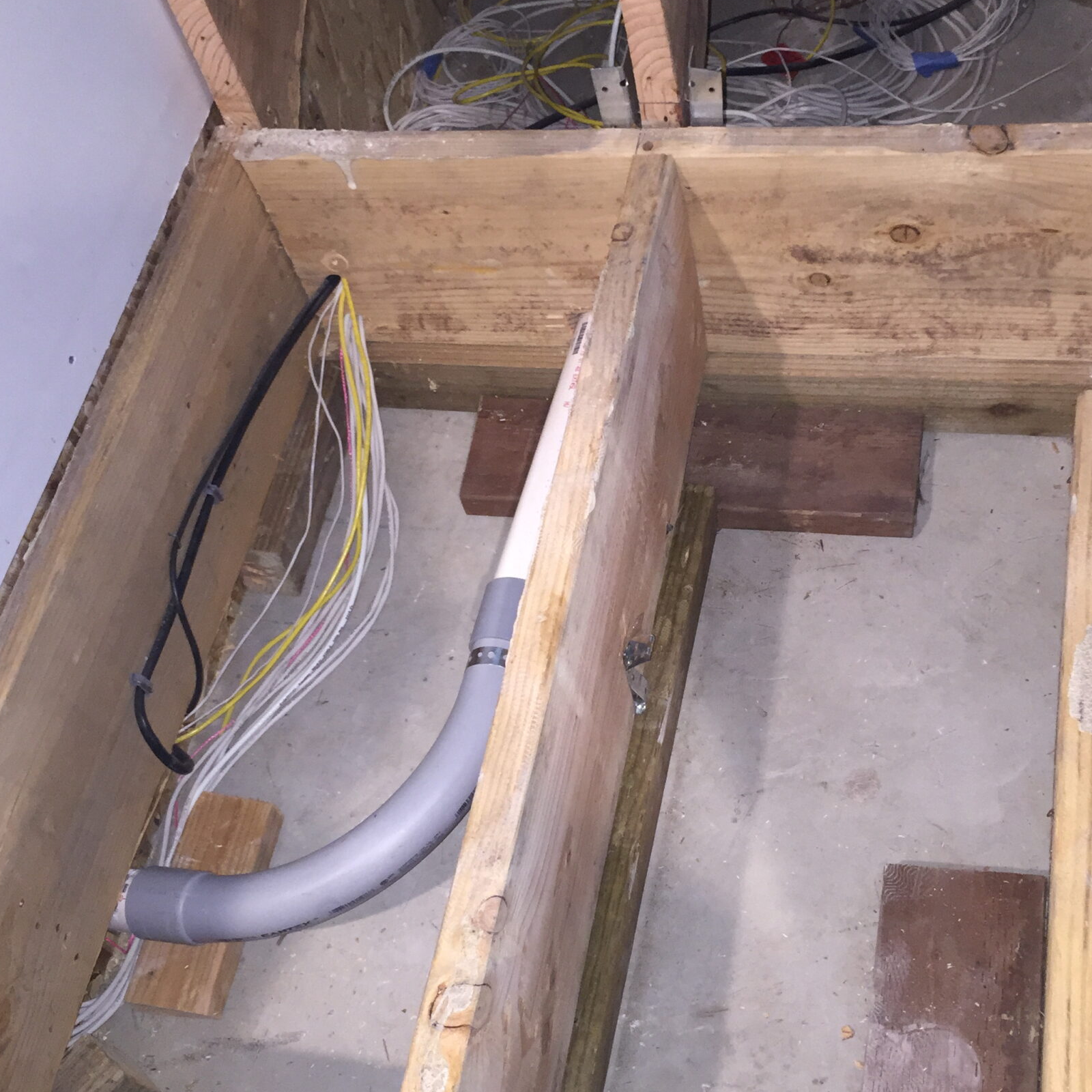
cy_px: 607
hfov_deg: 40.9
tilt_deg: -57.0
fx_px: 1463
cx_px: 562
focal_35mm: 41
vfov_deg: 40.9
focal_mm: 4.15
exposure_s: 1/16
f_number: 2.2
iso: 125
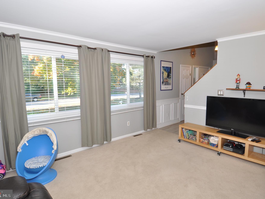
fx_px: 153
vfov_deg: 66.0
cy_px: 99
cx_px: 133
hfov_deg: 81.7
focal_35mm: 20
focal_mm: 12
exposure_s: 1/60
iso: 250
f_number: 4
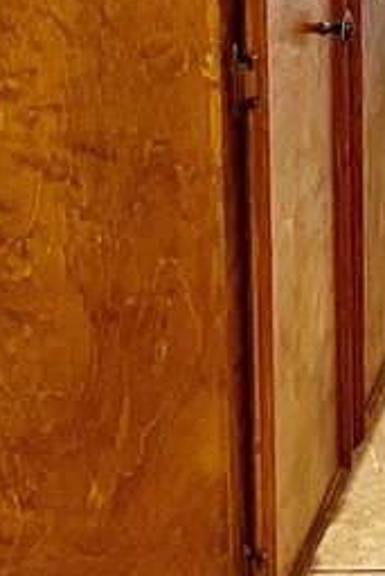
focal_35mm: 108
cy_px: -194
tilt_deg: -9.5
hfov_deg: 11.2
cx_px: 840
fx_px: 1730
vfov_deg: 17.6
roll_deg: -1.8
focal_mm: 4.2
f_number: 1.6
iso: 200
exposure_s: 1/60
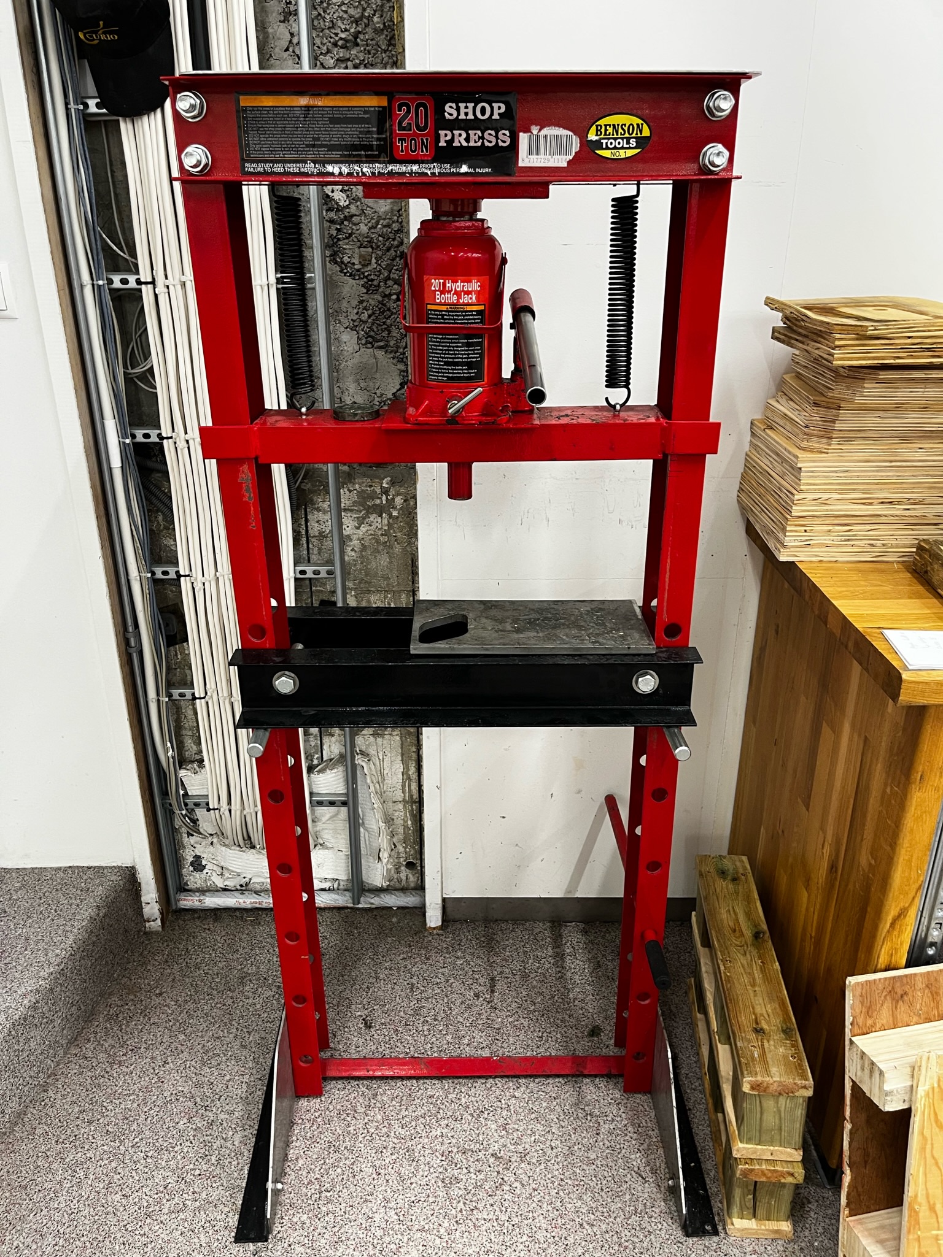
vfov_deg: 67.3
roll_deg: +0.5
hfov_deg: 53.0
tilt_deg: -23.7
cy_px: 628
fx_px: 945
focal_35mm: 26
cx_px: 472
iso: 100
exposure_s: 1/50
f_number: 1.6
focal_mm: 5.1
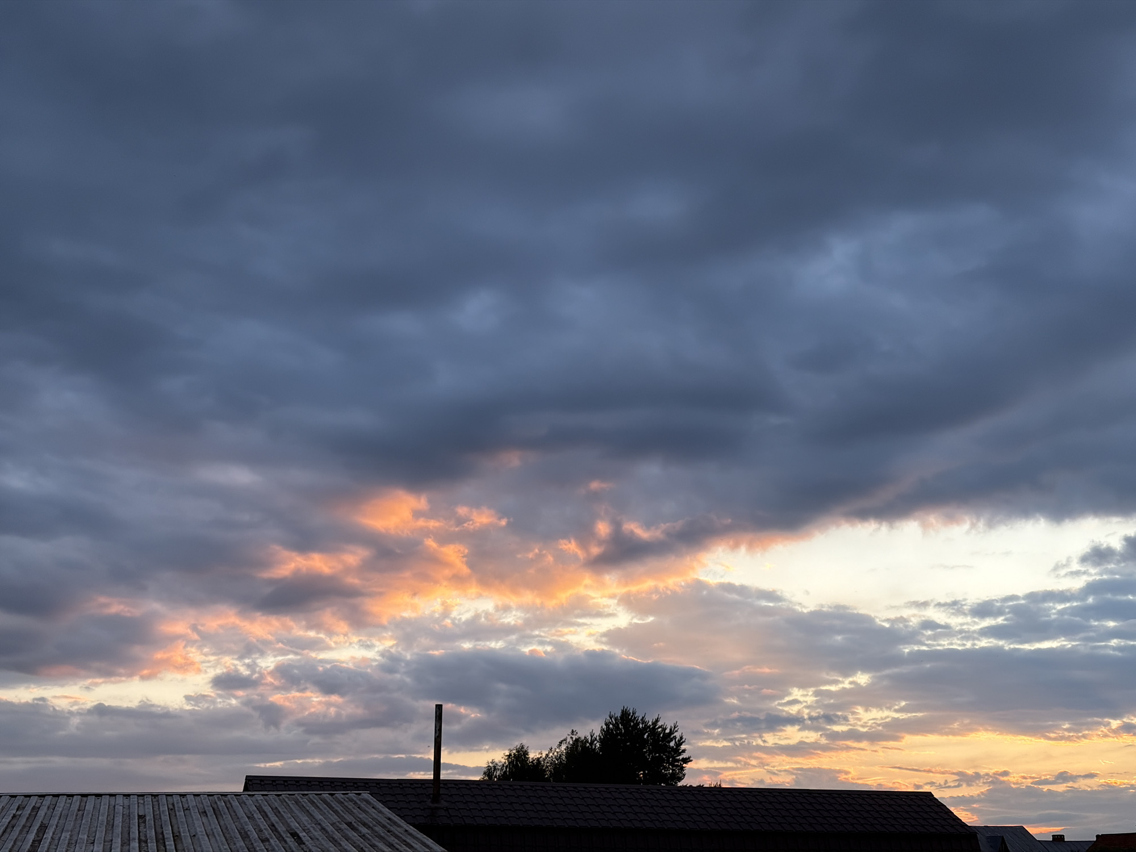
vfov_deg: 28.0
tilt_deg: +16.1
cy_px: 426
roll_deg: +0.6
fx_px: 1706
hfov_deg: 36.8
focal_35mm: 52
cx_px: 568
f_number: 1.6
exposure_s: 1/331
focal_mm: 5.96
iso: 32
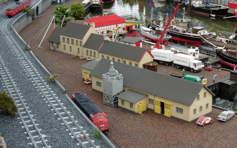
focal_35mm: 67
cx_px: 187
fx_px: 433
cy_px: 50
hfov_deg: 30.0
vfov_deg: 19.4
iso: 64
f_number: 2.8
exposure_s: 1/430
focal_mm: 7.8
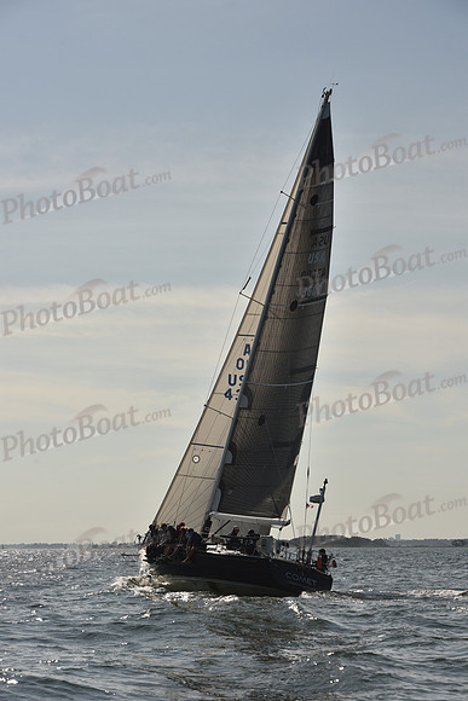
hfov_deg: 16.7
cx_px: 234
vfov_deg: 24.8
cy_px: 350
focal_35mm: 82
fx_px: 1598
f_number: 7.1
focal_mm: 82
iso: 250
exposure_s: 1/1000
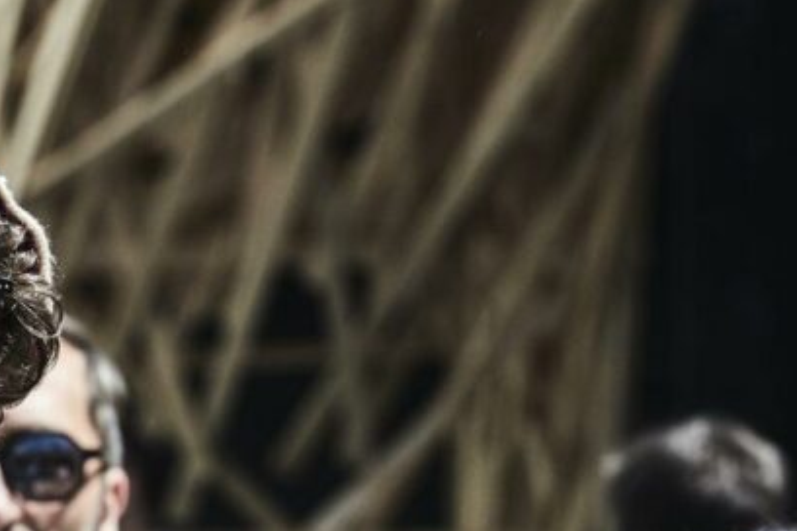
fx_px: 14655
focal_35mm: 662
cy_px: 839
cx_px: -427
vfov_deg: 2.1
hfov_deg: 3.1
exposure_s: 1/500
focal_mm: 200
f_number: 10
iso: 500
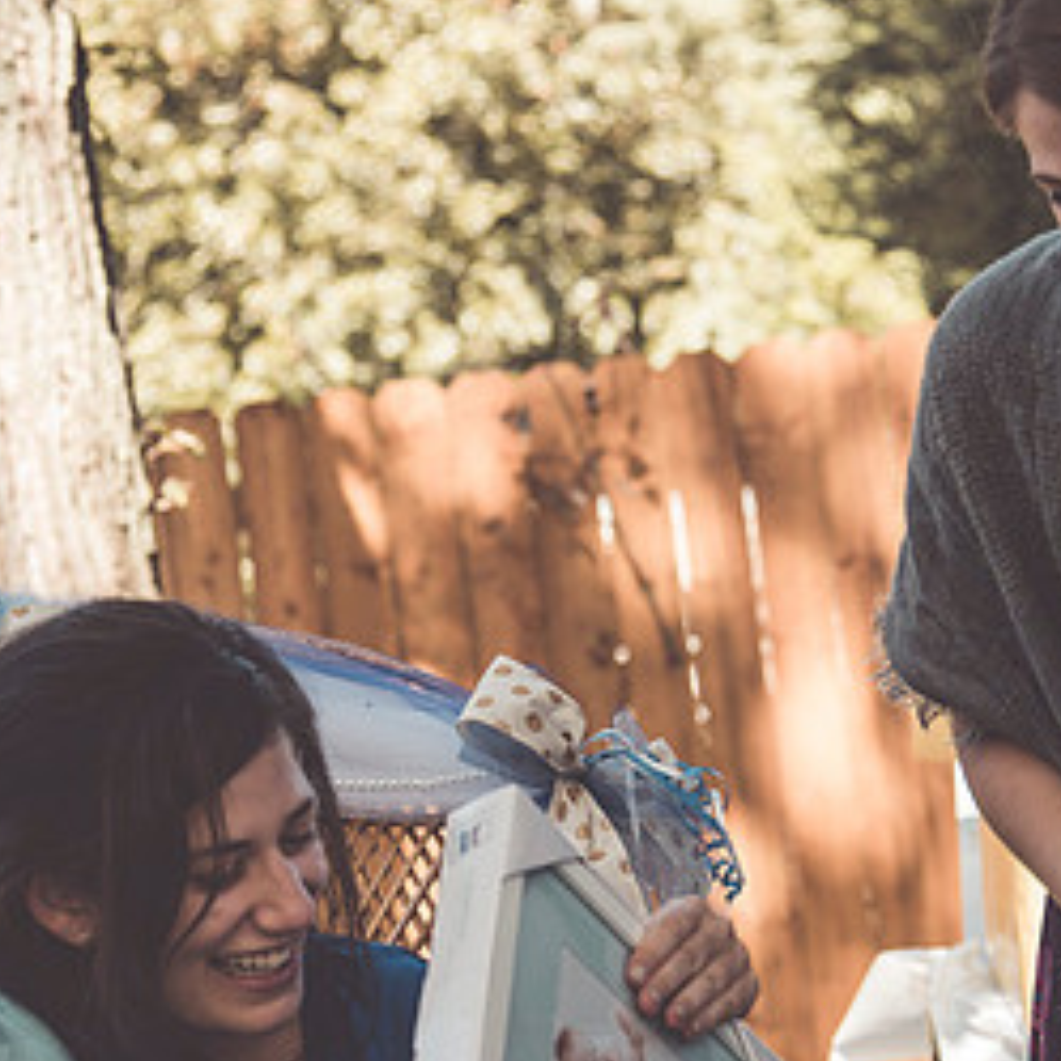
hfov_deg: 15.2
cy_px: 803
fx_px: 3988
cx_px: 486
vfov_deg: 15.1
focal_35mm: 115
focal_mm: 58
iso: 125
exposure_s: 1/125
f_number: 4
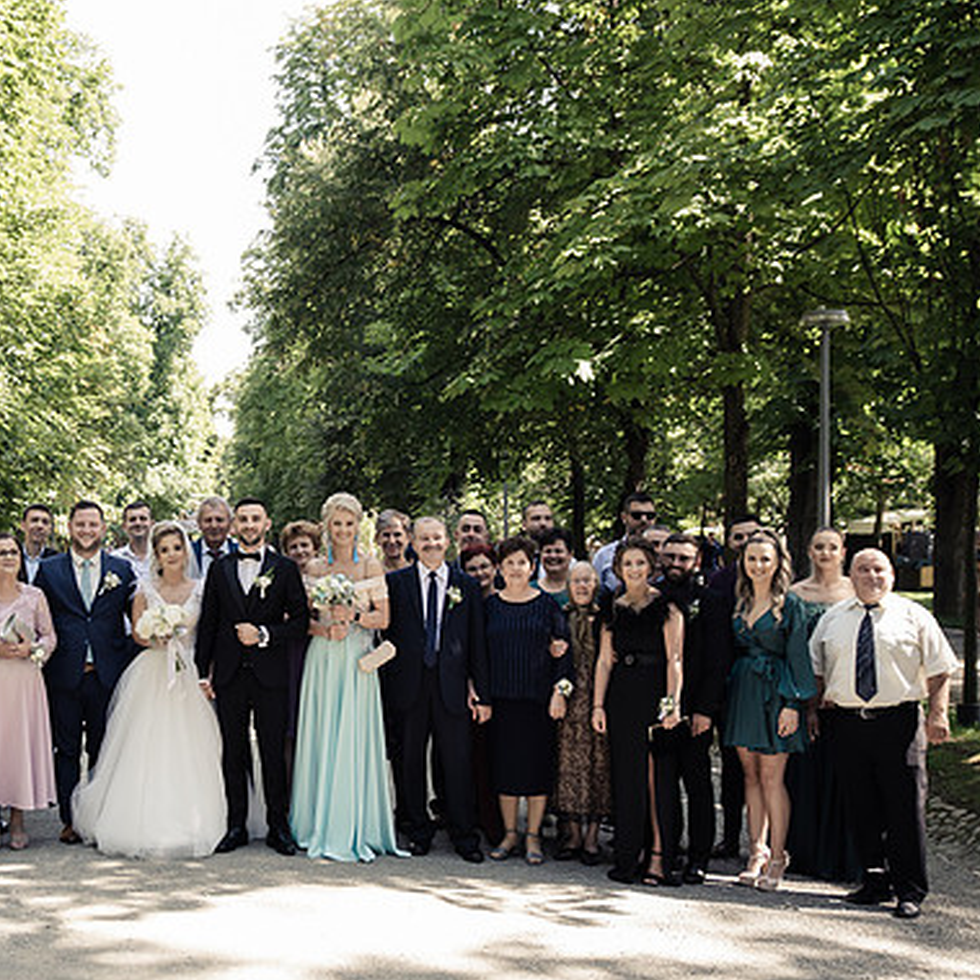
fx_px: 1505
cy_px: 580
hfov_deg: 35.3
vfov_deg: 35.9
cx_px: 243
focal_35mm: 47
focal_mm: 31
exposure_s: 1/640
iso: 500
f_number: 2.8
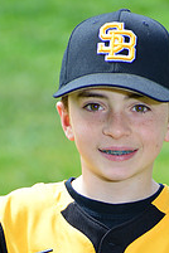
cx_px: 124
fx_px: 4056
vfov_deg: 3.6
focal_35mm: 576
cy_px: 296
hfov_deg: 2.4
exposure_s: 1/200
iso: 200
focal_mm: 200
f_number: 8
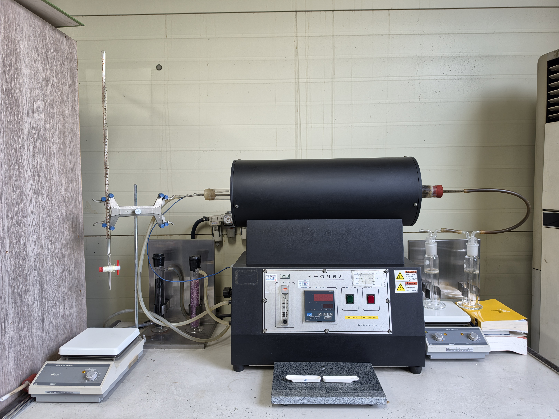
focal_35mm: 23
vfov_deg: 58.9
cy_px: 210
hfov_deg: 73.9
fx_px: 371
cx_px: 280
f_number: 1.4
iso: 80
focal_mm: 6.5
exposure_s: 1/120
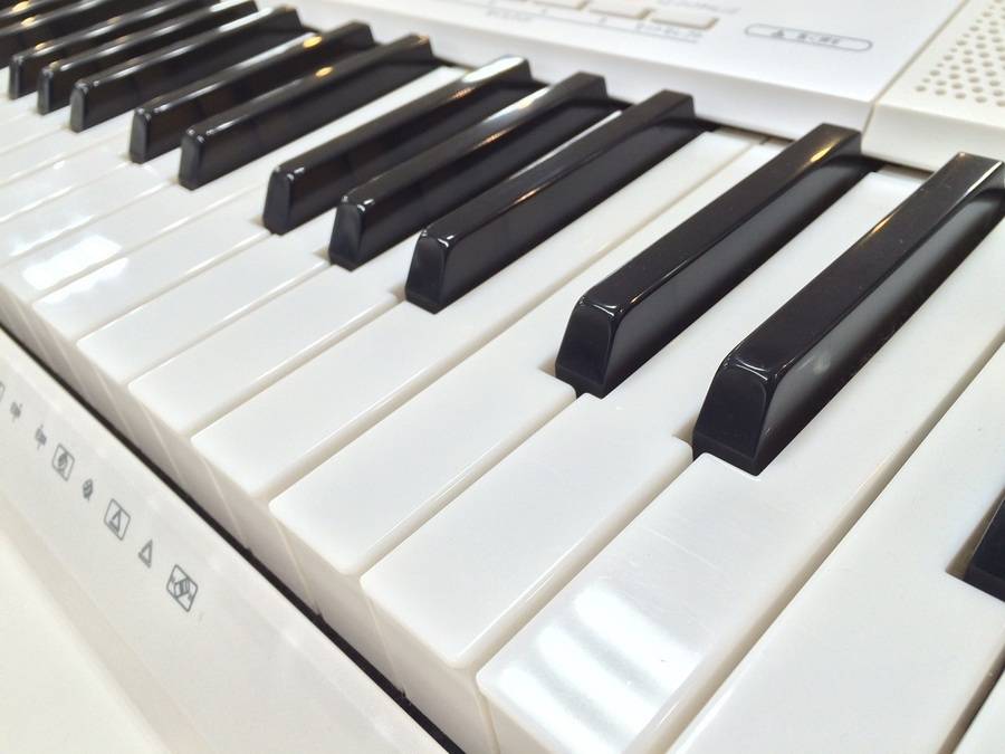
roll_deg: +11.4
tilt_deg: -40.6
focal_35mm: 29
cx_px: 502
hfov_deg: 61.7
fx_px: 842
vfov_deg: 48.2
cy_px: 377
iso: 40
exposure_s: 1/60
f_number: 2.2
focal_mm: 4.15
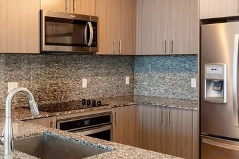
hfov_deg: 41.9
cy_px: 79
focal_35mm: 47
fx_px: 312
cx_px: 114
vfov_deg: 28.6
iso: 250
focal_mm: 18
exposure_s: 1/250
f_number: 6.3
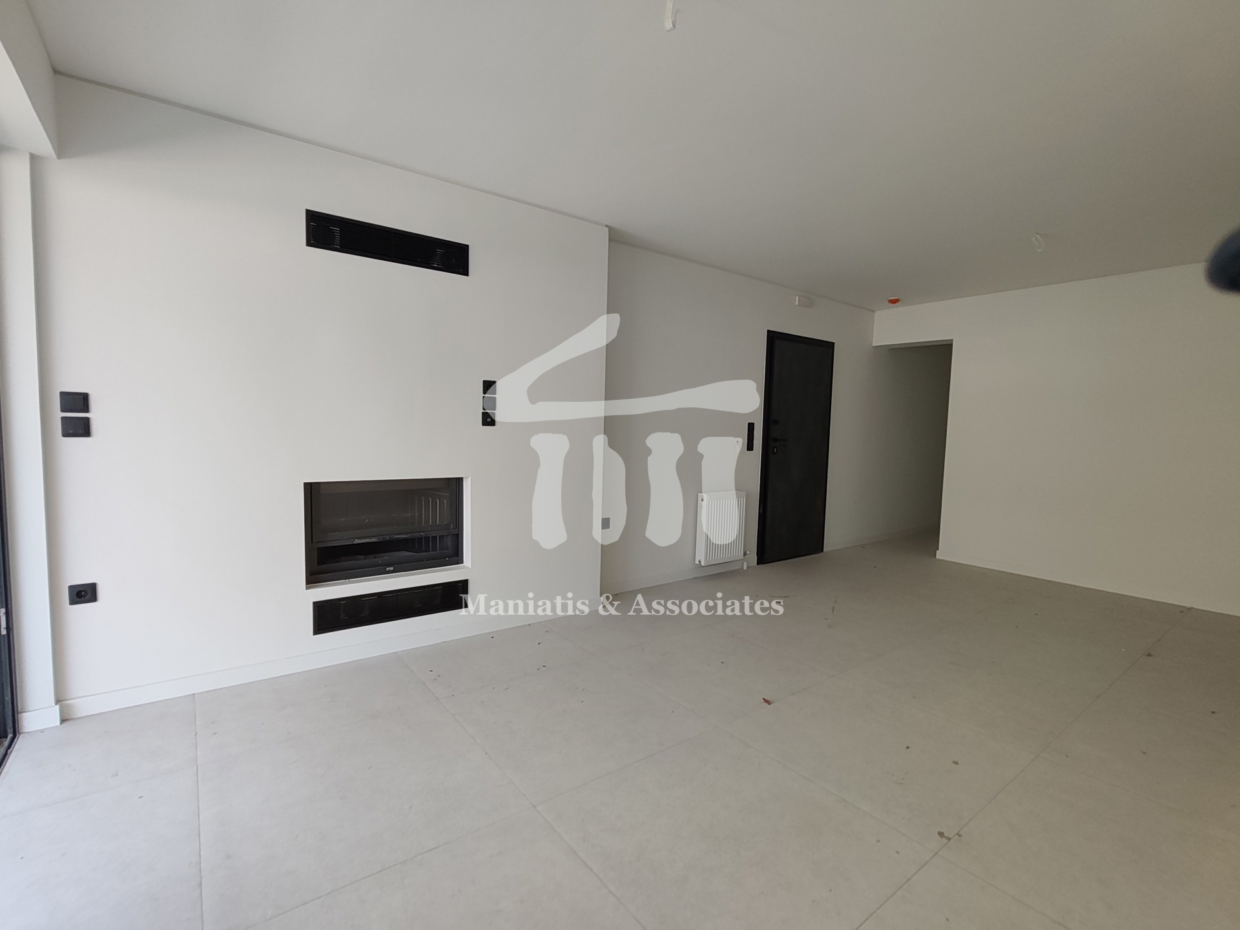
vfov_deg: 81.7
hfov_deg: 98.2
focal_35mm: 15
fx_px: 537
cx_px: 620
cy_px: 465
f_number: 2.2
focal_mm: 1.67
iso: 64
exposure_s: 1/100
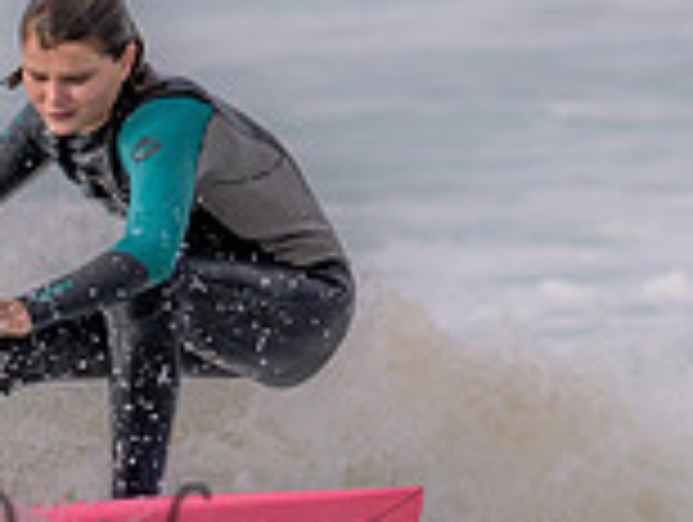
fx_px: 38337
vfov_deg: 0.8
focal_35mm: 1912
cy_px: 519
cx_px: 96
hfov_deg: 1.0
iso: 800
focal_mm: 460
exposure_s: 1/2000
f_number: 10
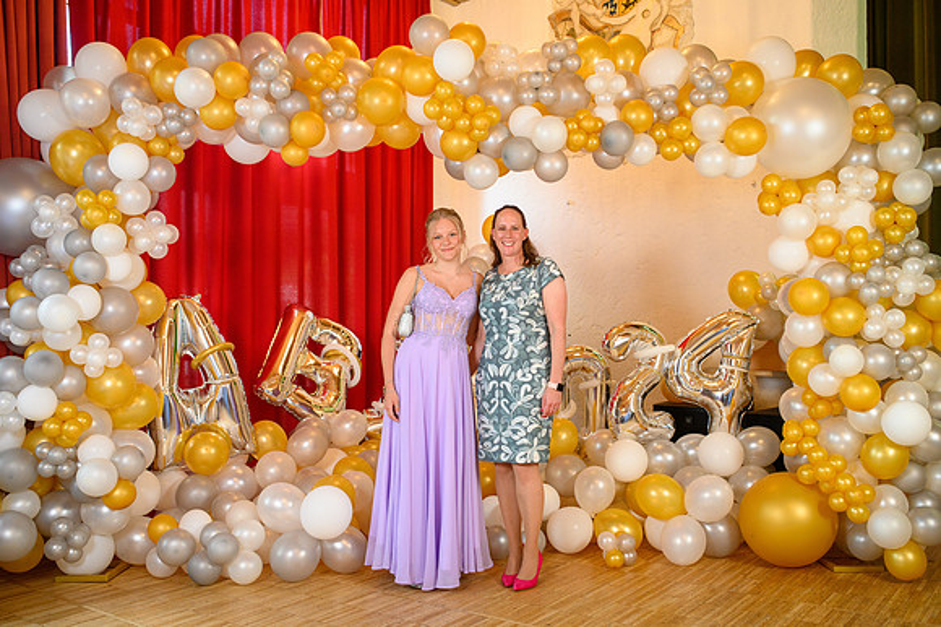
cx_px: 470
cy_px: 314
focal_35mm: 35
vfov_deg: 37.8
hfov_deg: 54.5
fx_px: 914
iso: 1250
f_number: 3.5
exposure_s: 1/100
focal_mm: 35
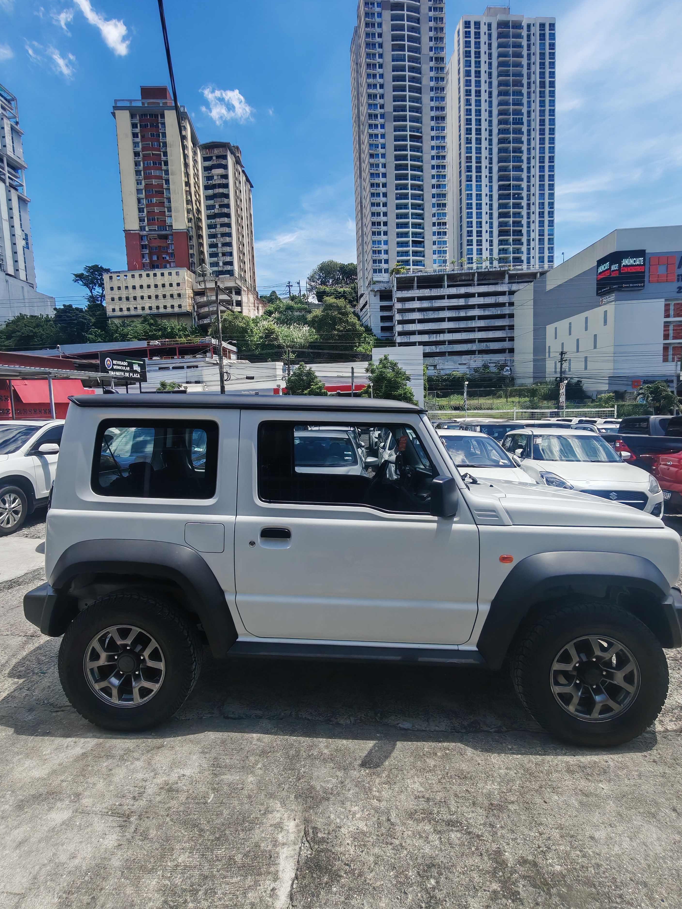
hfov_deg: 74.7
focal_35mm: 17
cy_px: 439
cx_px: 328
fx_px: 447
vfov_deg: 91.0
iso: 50
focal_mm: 1.96
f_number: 2.2
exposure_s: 1/1100
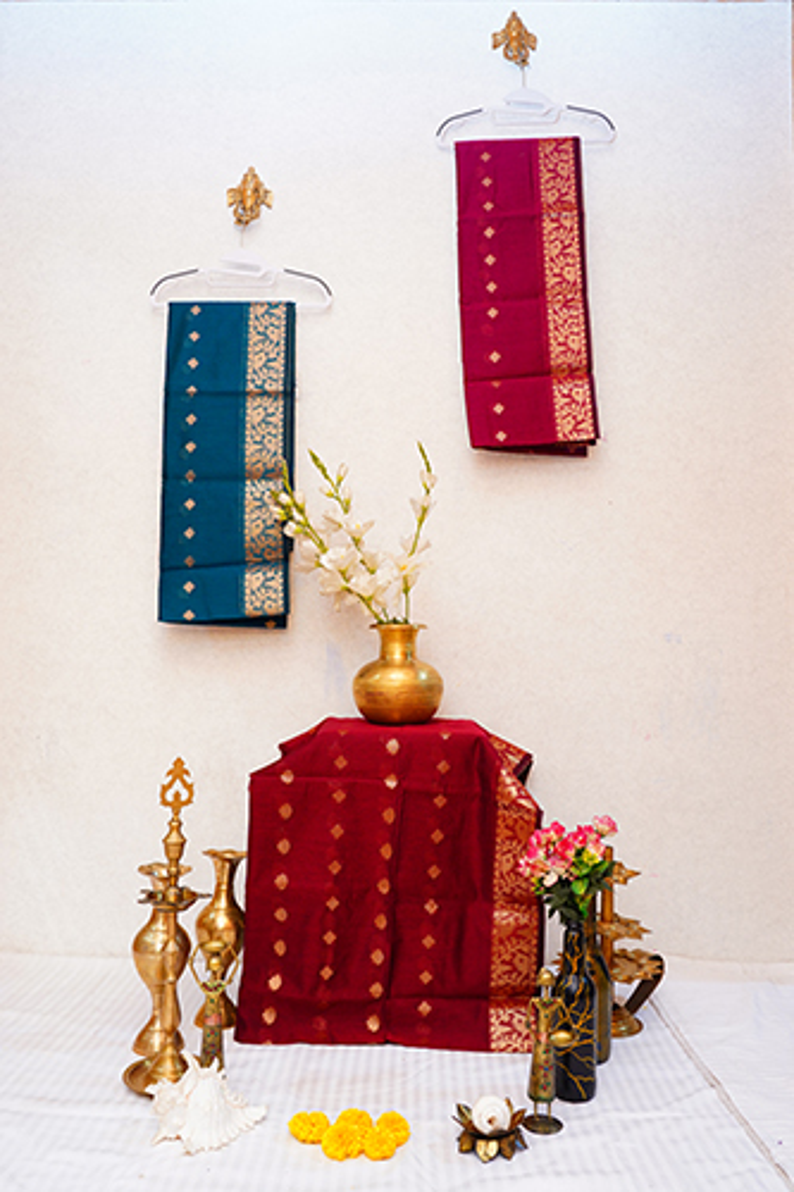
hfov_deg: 46.4
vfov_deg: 65.5
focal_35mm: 28
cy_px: 596
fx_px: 927
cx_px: 397
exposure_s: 1/100
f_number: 4
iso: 800
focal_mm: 28
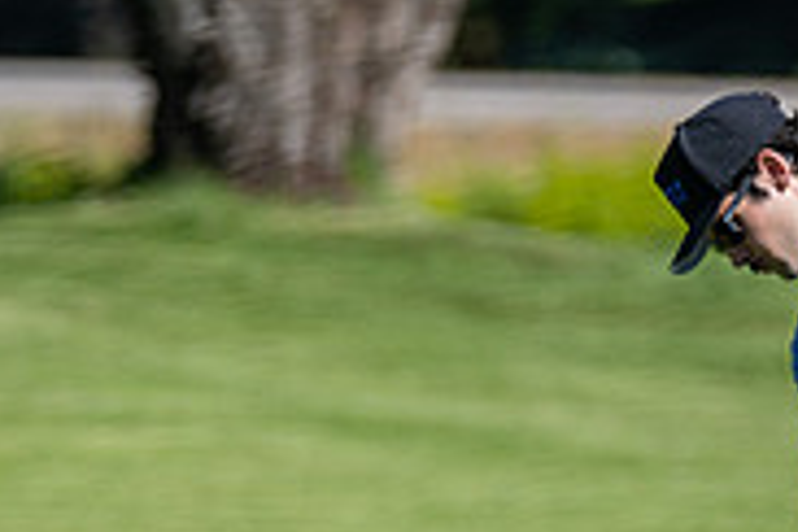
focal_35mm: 1589
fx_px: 35220
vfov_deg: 0.9
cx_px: 375
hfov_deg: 1.3
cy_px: 525
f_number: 5.6
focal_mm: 500
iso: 200
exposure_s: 1/1250
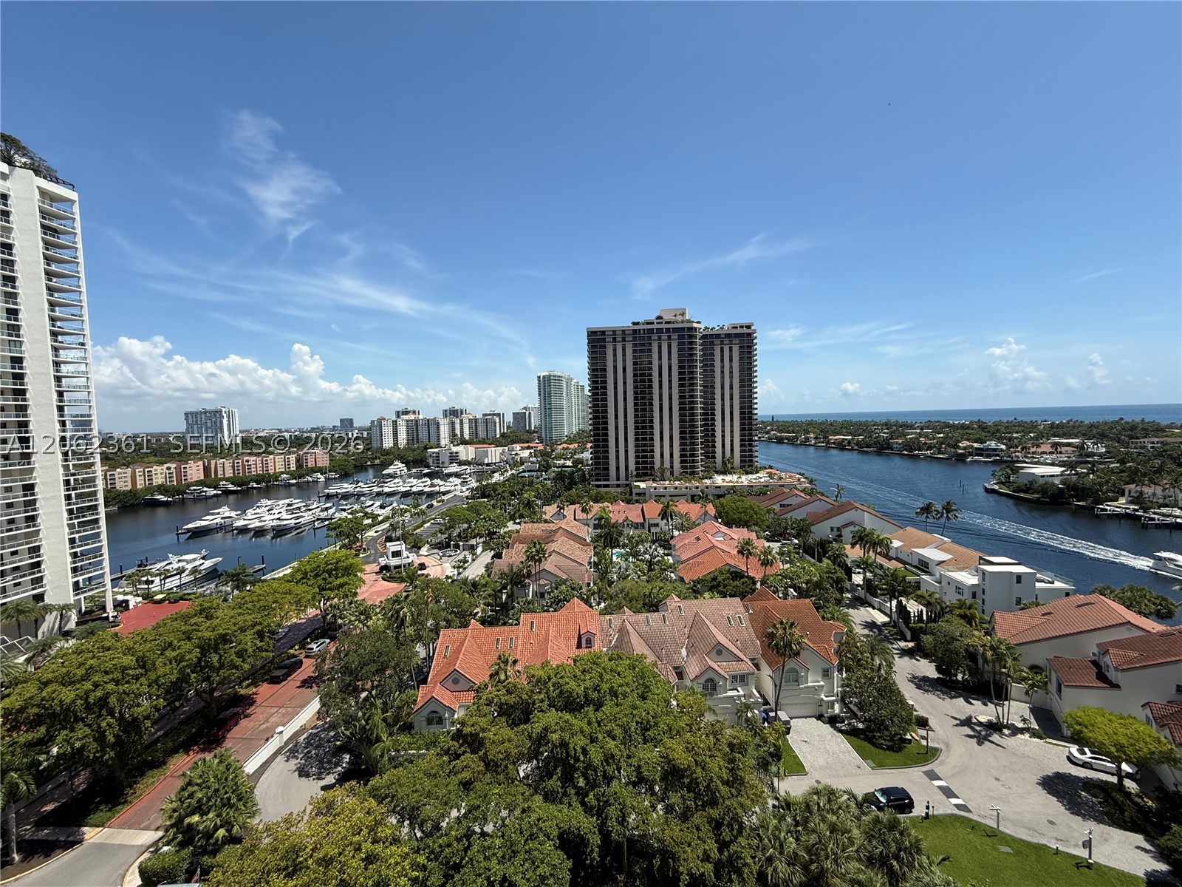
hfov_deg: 102.1
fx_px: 478
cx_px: 591
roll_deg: +1.4
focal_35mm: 14
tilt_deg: -2.6
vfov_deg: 85.7
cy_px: 444
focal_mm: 2.22
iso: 50
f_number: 2.2
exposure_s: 1/2410
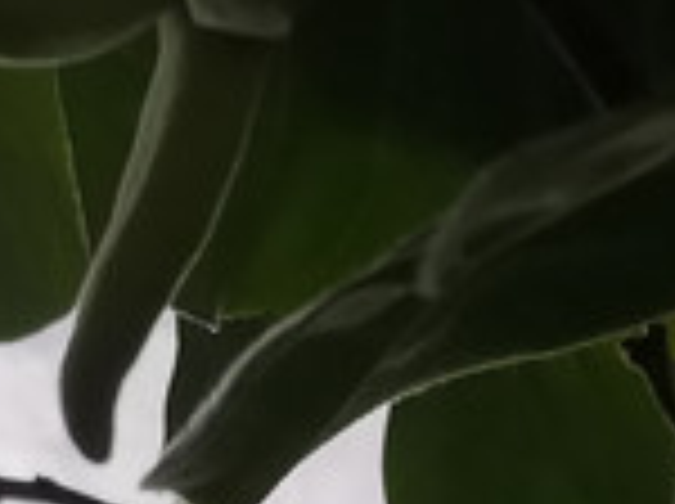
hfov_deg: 16.4
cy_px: 378
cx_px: -178
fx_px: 2219
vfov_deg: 12.9
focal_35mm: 114
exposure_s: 1/4329
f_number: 2.2
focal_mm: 2.35
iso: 50
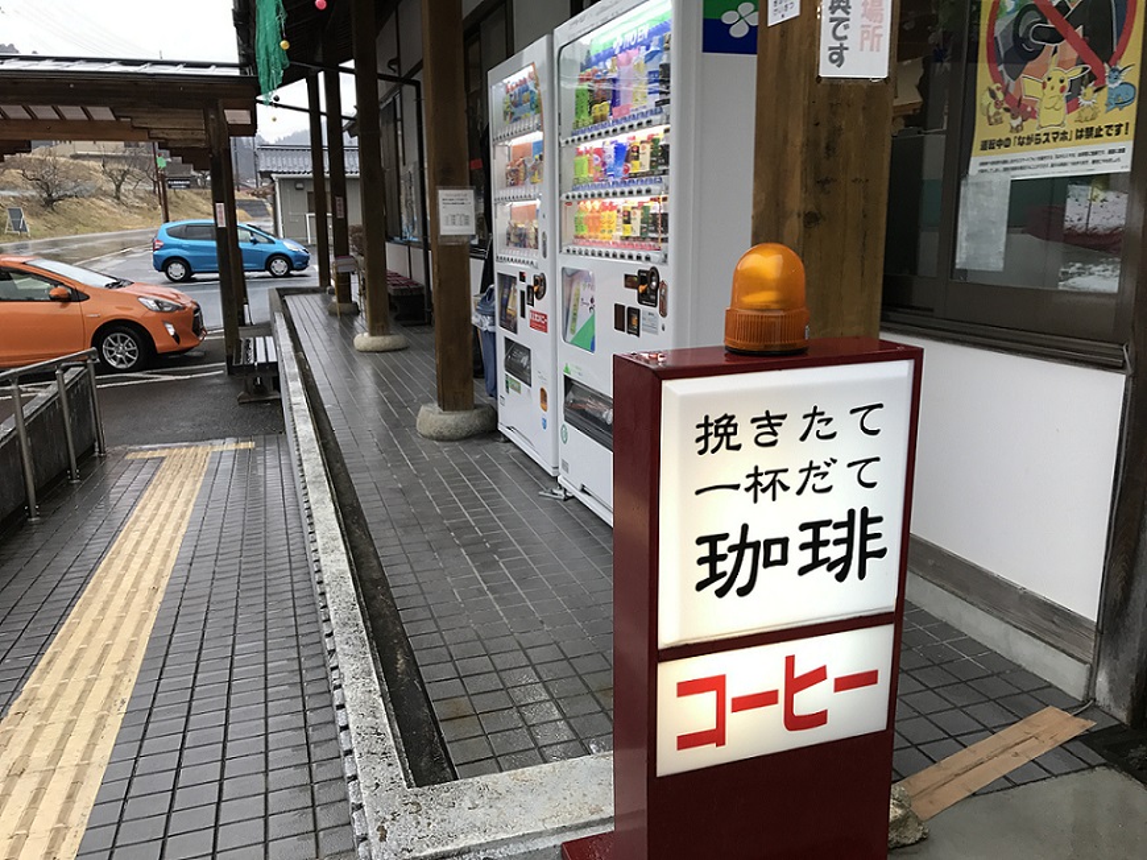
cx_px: 574
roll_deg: -0.1
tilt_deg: -12.7
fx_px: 928
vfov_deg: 49.7
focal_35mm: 28
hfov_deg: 63.5
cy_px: 430
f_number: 1.8
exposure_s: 1/60
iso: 25
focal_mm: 3.99
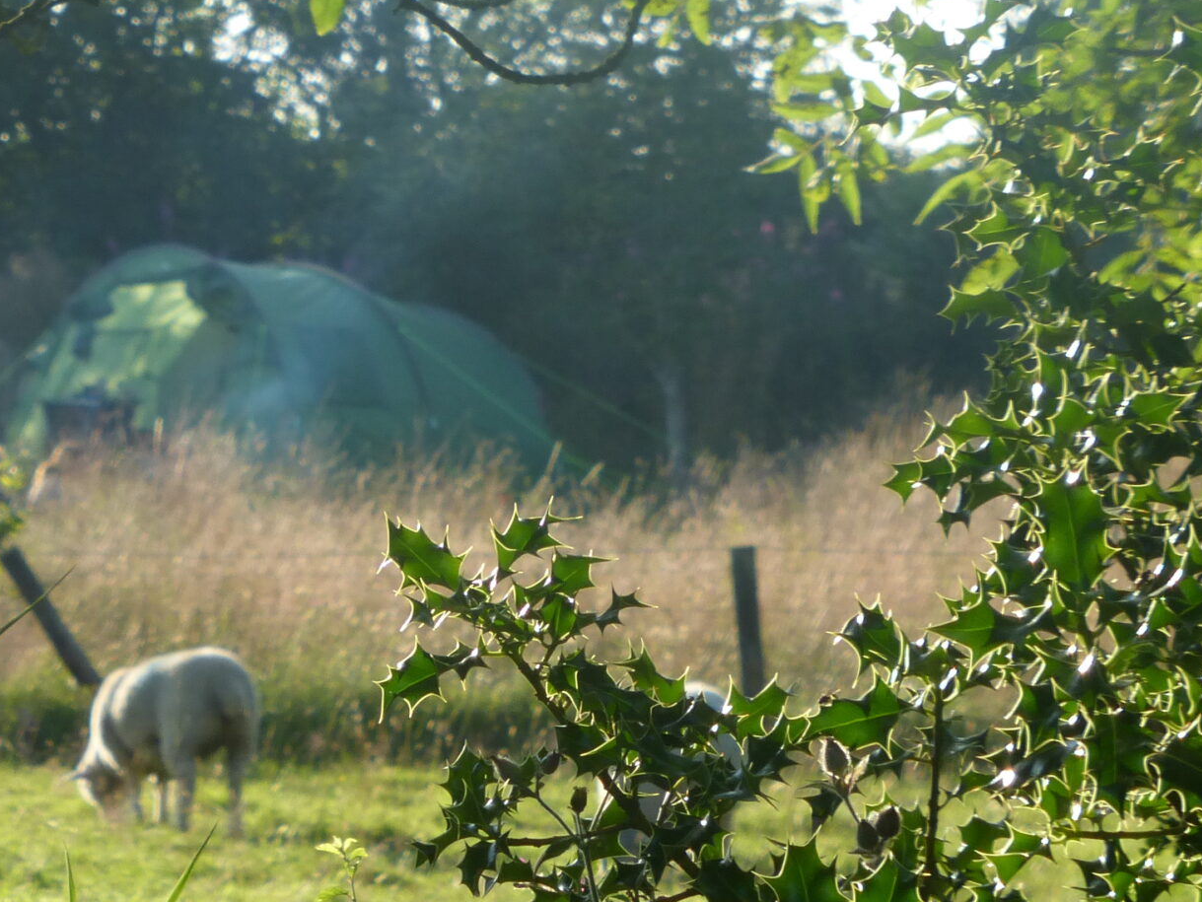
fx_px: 11011
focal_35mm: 317
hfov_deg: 6.2
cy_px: 334
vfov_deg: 4.7
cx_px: 87
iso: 100
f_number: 5.4
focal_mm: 24.4
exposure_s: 1/160
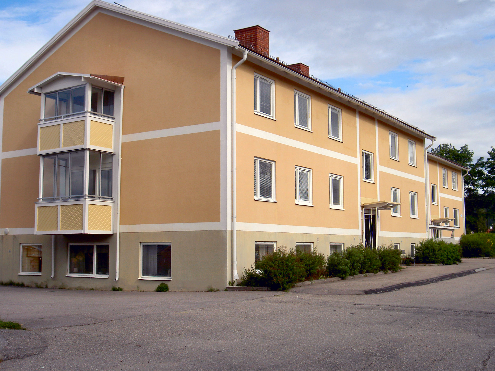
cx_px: 248
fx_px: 629
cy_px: 186
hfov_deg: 42.9
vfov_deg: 32.9
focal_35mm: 44
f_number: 4.9
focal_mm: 9
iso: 100
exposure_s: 1/500
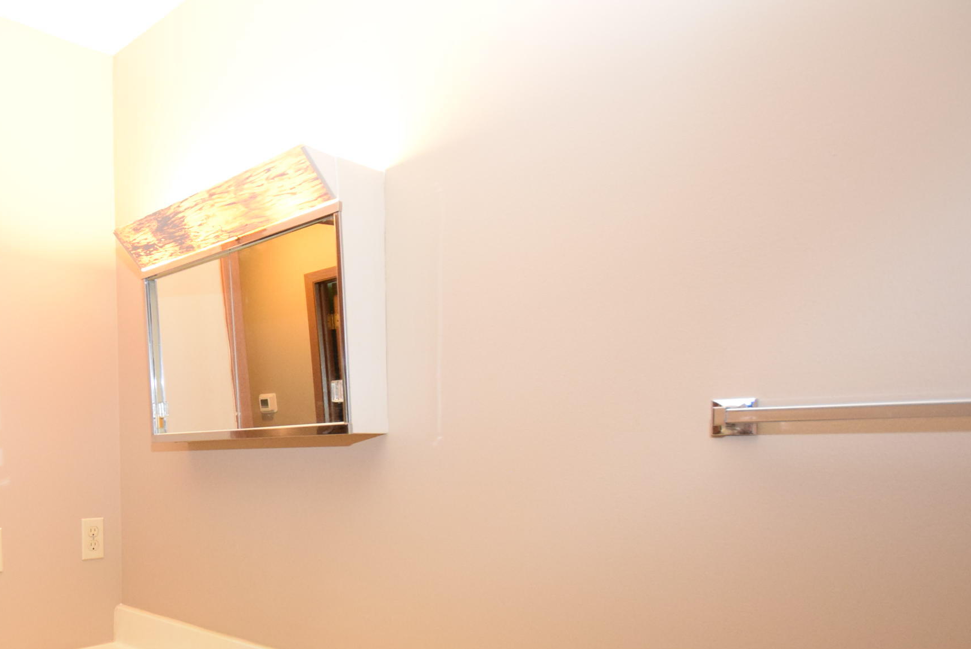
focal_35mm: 26
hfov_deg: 62.7
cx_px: 178
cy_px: 477
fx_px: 702
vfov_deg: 48.0
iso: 2500
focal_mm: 10
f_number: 3.5
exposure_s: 1/60
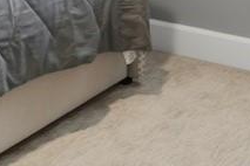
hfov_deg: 15.5
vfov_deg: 9.9
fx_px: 859
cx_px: -101
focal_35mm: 124
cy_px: -211
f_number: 8
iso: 2500
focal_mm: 16.5
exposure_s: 1/1250
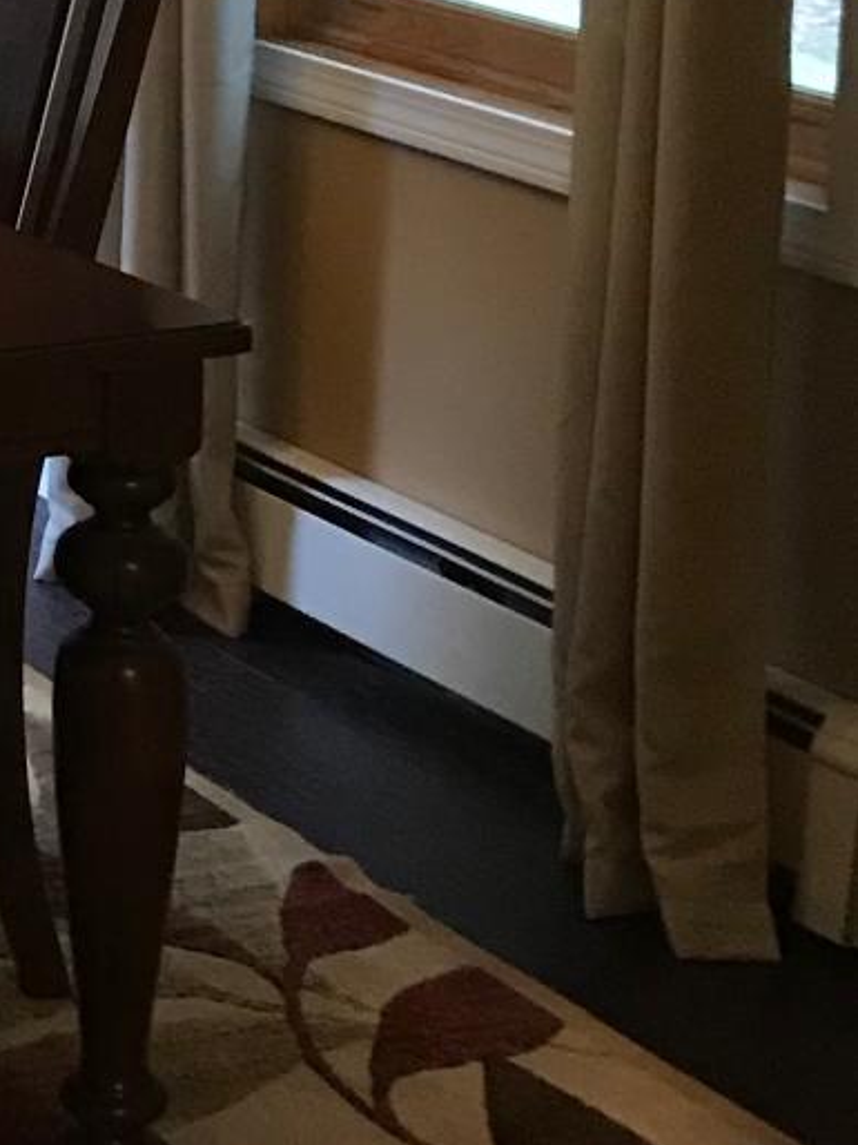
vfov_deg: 17.8
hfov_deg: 12.2
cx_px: -809
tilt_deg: -8.7
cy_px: 94
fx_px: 3605
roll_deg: +0.0
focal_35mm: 109
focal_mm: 3.99
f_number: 1.8
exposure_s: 1/15
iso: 80
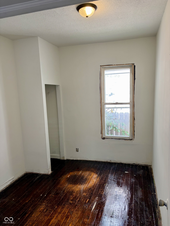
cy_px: 113
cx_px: 85
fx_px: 170
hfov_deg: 53.1
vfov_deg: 67.3
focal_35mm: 26
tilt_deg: -4.6
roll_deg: +1.2
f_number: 1.6
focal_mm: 5.96
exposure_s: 1/120
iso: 125
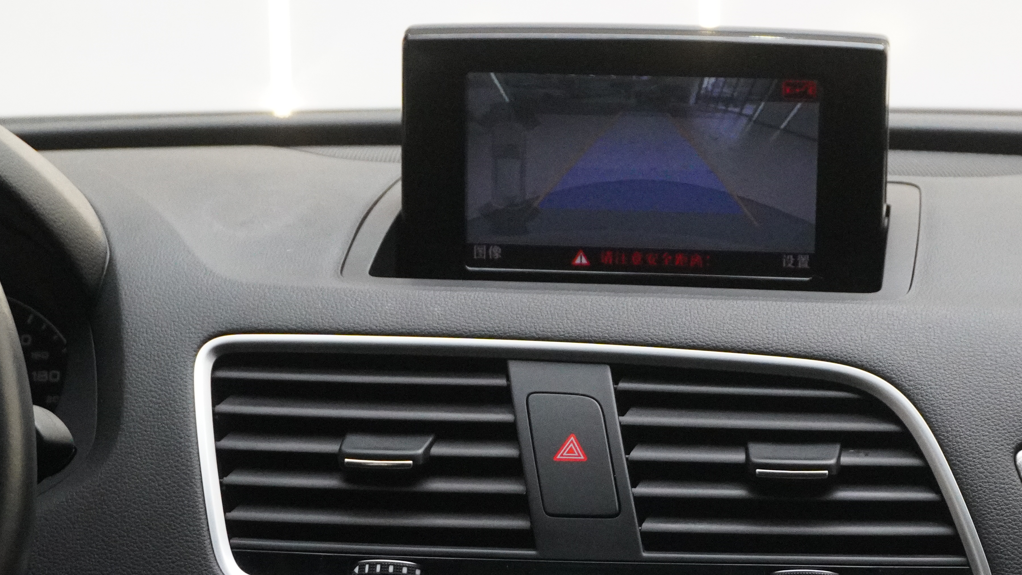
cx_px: 640
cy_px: 565
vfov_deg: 12.7
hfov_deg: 22.6
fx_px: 2547
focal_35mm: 94
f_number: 6.3
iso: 6400
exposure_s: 1/80
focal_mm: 36
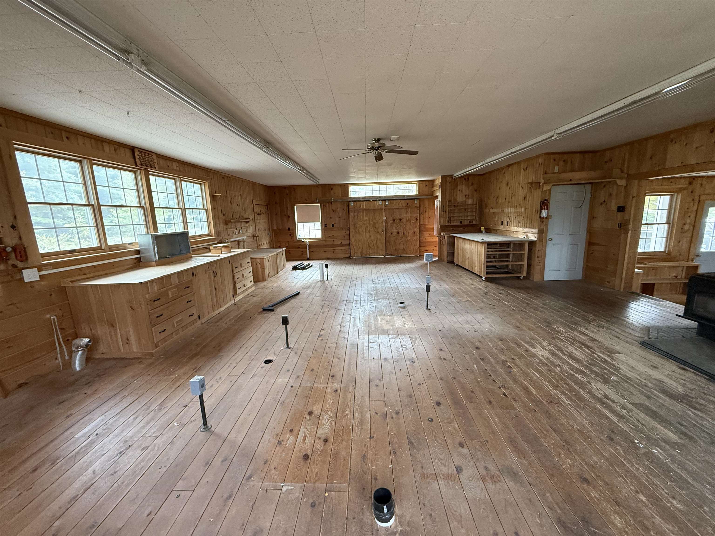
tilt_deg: -9.5
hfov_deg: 102.1
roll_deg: +0.7
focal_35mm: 14
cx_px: 358
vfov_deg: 85.7
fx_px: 289
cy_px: 268
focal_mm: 2.22
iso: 320
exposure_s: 1/73
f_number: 2.2
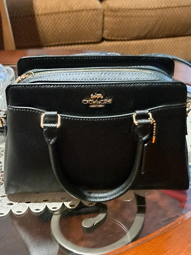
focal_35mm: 24
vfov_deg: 71.6
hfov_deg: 56.8
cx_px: 96
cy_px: 128
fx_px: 177
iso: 1000
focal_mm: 5.23
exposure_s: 1/20
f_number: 1.8
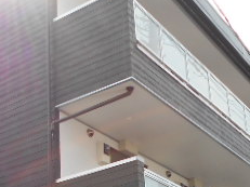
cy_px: 229
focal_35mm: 72
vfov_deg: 19.2
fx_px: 520
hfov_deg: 27.0
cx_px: 130
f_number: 3.2
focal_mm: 4.6
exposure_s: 1/400
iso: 80
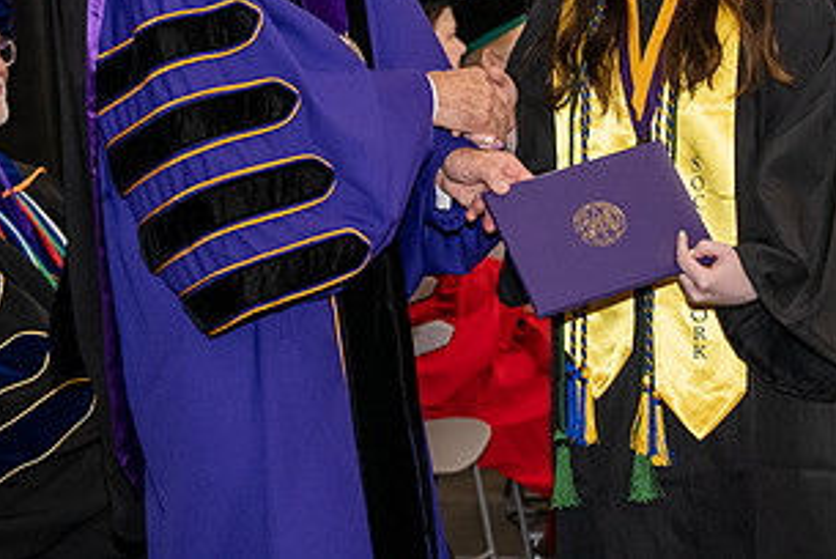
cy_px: 32
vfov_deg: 10.3
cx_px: 373
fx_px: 3091
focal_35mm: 133
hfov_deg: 15.4
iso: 2500
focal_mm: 70
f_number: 5
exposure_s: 1/200
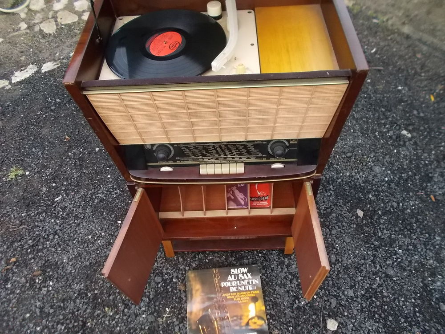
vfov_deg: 53.1
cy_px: 167
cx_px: 222
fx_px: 334
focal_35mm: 26
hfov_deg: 67.3
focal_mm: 4.6
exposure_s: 1/200
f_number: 3.2
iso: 400
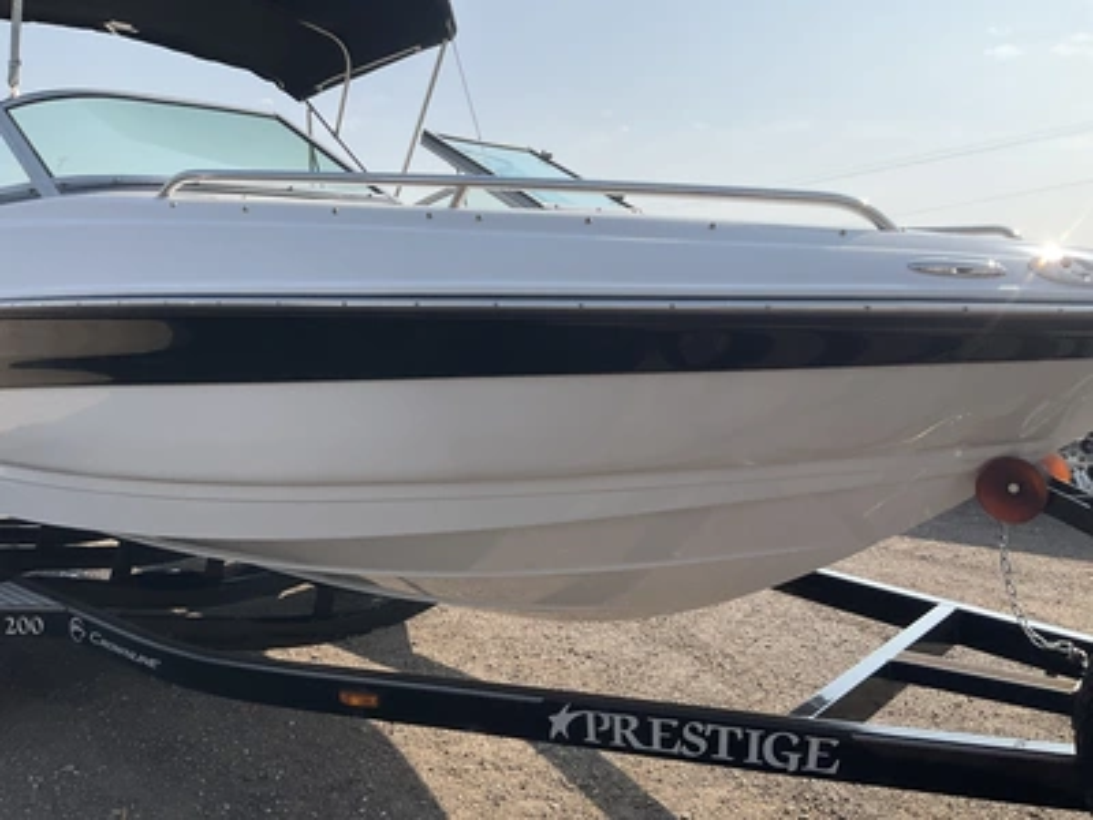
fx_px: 916
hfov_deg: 61.7
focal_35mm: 29
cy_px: 410
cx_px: 546
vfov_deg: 48.2
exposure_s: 1/1490
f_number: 1.8
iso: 25
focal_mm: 3
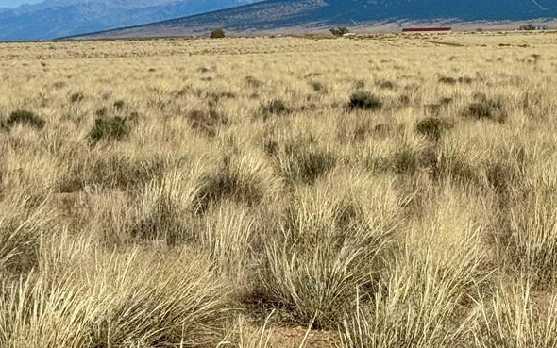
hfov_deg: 14.9
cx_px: 564
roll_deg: +0.6
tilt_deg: +2.8
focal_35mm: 138
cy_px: -127
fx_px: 2095
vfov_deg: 9.3
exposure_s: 1/10526
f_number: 1.78
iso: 80
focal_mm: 6.76
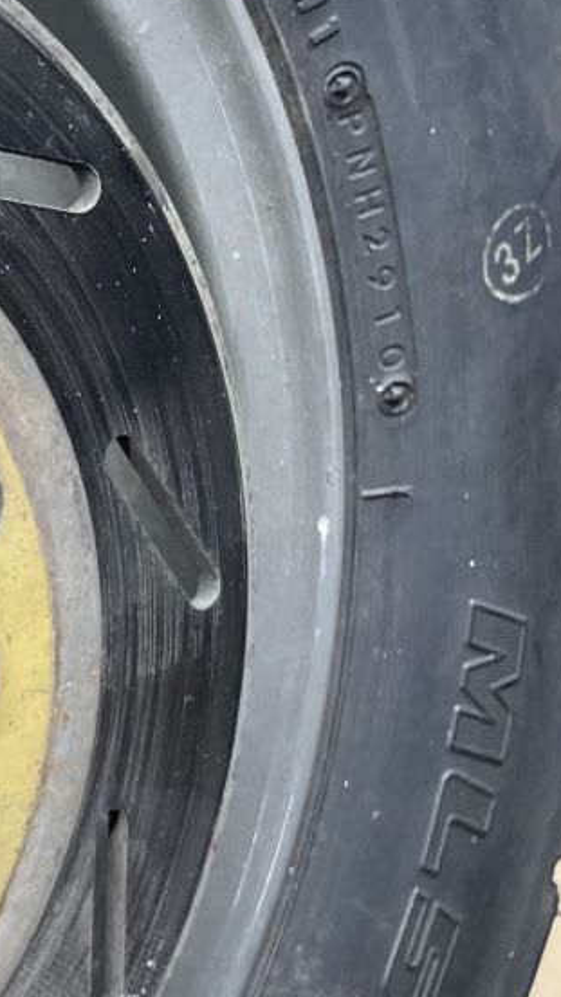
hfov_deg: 13.2
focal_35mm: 82
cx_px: -482
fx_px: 2169
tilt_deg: -56.2
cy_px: 723
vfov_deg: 25.6
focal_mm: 4.2
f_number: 1.6
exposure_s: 1/50
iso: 80
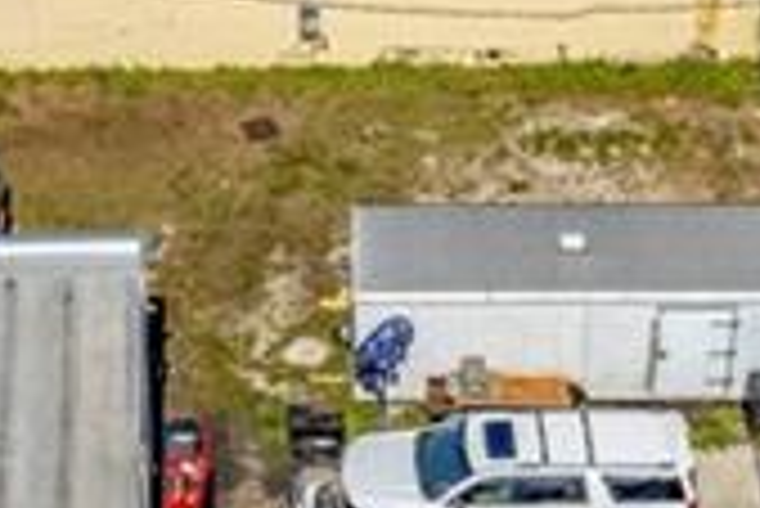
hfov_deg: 15.4
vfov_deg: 10.2
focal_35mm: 133
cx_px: 234
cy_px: 573
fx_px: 2810
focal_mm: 8.38
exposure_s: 1/3200
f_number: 2.8
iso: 100
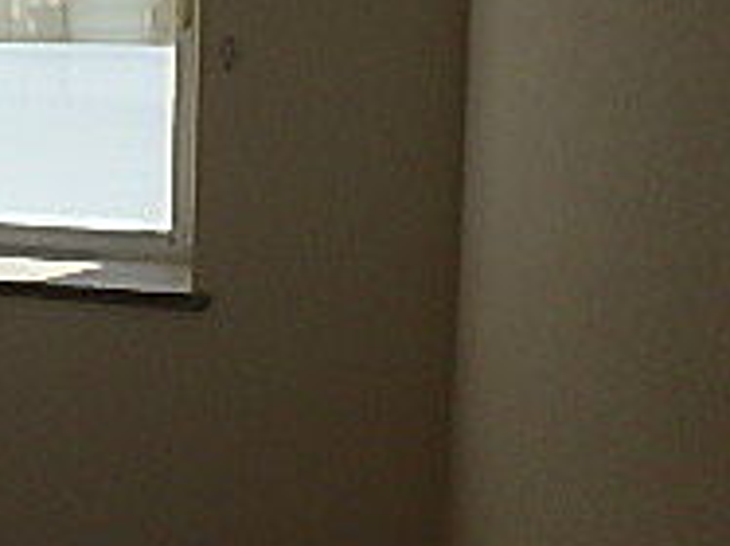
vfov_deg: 20.2
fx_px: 1517
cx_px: -328
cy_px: 109
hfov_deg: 22.7
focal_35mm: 72
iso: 125
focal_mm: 3.7
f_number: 3.5
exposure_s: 1/500
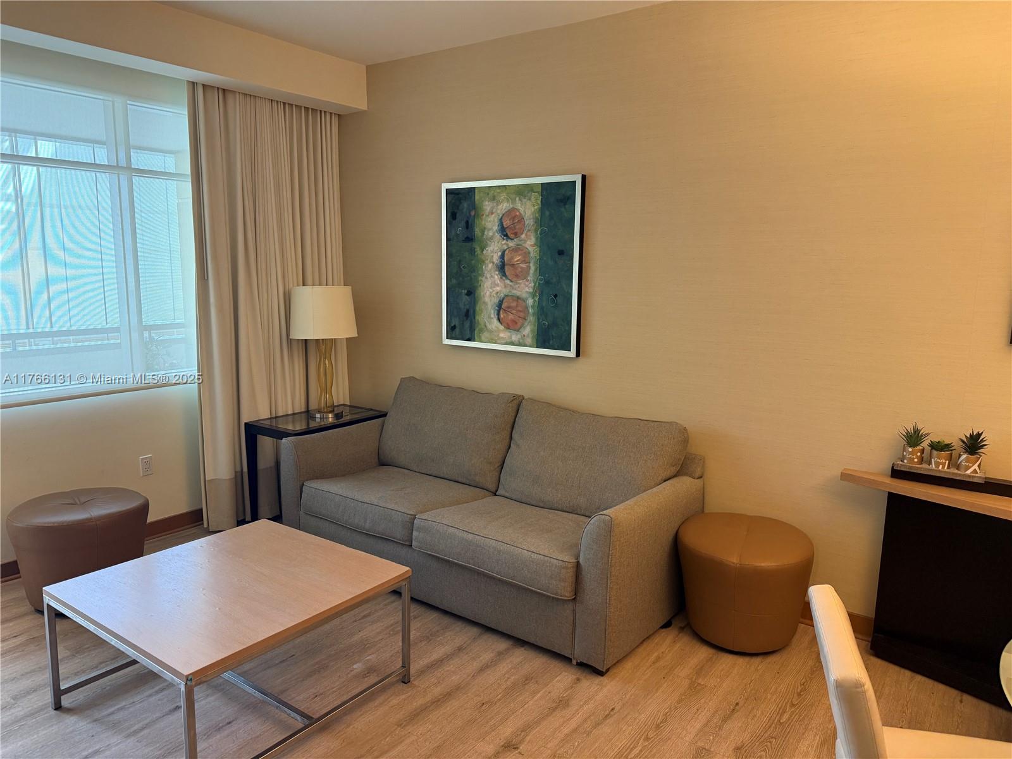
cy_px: 380
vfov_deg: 56.8
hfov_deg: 71.6
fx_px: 702
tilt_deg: -9.8
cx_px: 506
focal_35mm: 24
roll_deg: -2.3
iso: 200
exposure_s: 1/60
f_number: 1.78
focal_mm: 6.76
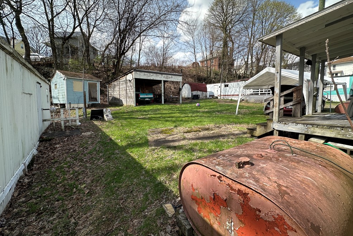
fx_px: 147
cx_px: 173
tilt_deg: -4.0
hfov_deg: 100.4
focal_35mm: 15
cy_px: 112
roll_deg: +0.4
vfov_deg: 77.3
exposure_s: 1/836
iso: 40
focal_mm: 2.22
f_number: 2.2
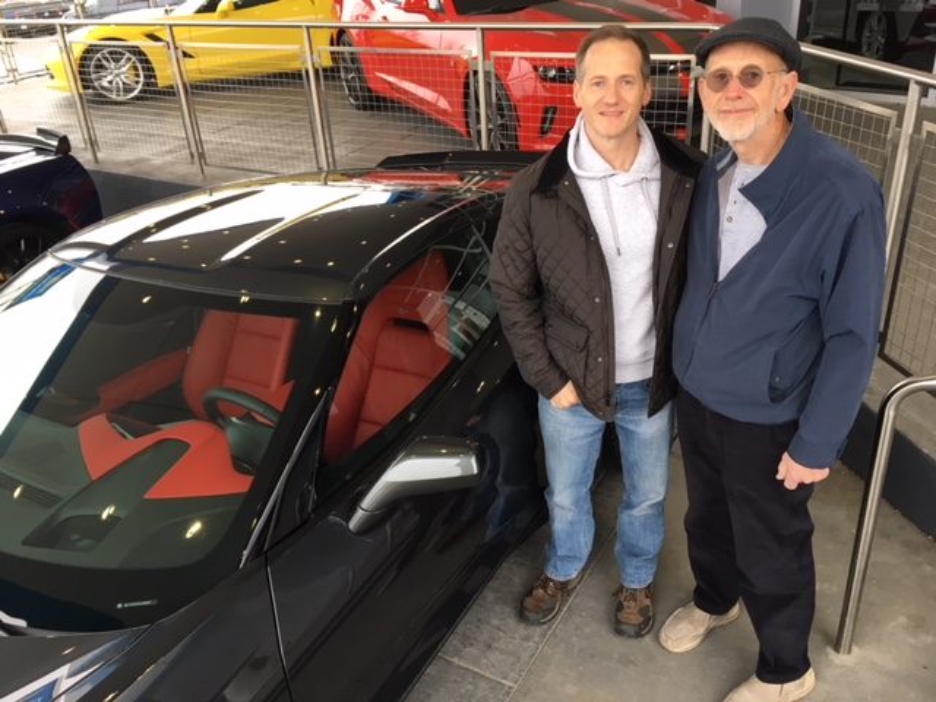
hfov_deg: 61.7
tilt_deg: -28.4
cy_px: 351
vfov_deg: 48.2
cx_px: 468
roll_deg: +4.0
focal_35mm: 29
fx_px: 784
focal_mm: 4.15
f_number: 2.2
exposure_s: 1/40
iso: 25
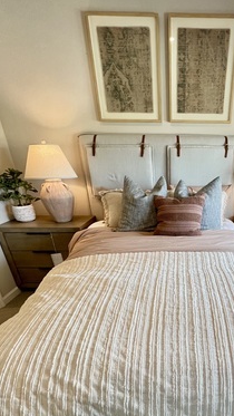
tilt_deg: -25.9
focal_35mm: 19
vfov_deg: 86.9
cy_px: 272
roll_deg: -0.5
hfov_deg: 54.9
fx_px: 209
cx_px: 182
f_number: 1.8
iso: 200
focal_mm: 1.57
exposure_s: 1/120
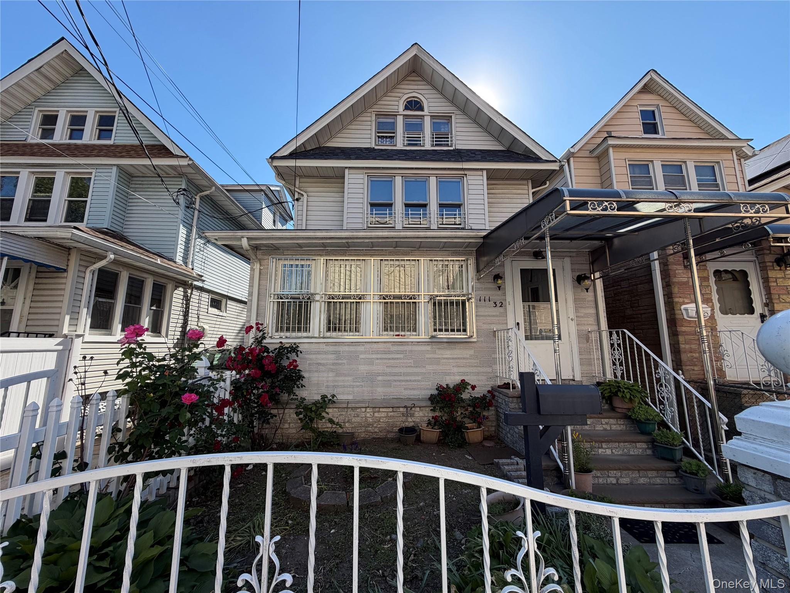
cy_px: 296
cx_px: 395
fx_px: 320
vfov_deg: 85.7
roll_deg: +0.0
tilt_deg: +9.0
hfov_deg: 102.1
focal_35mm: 14
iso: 40
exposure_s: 1/658
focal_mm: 2.22
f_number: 2.2
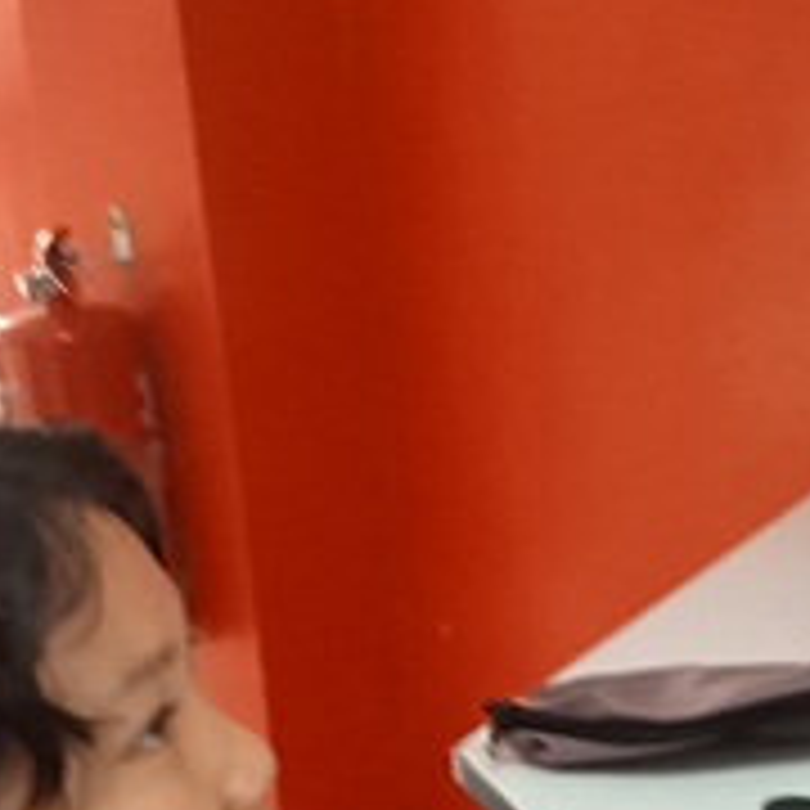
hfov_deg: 19.6
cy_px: 734
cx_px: 576
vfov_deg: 19.4
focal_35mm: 88
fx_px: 2330
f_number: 2.2
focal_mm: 3.46
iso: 995
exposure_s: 1/33.3
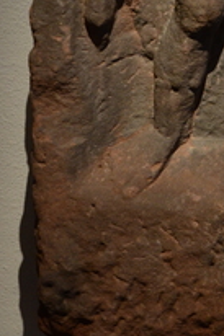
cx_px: 232
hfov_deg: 9.1
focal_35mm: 150
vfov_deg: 13.3
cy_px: -95
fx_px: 1399
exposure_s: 1/20
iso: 1250
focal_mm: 31
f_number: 4
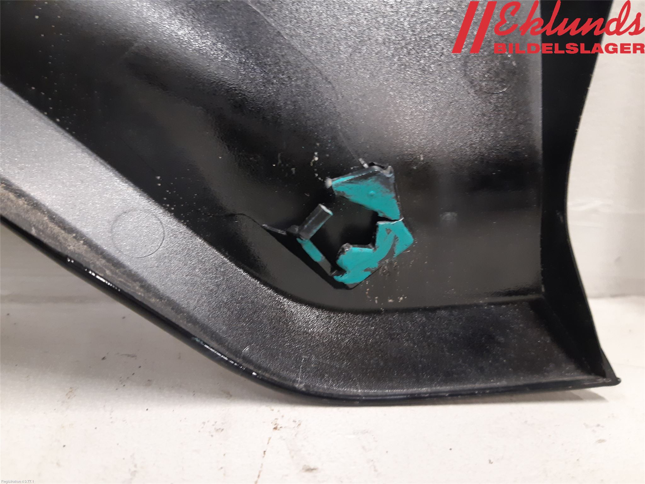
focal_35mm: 26
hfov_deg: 67.3
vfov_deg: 53.1
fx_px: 484
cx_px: 322
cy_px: 242
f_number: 1.7
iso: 250
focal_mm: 3.93
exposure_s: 1/25
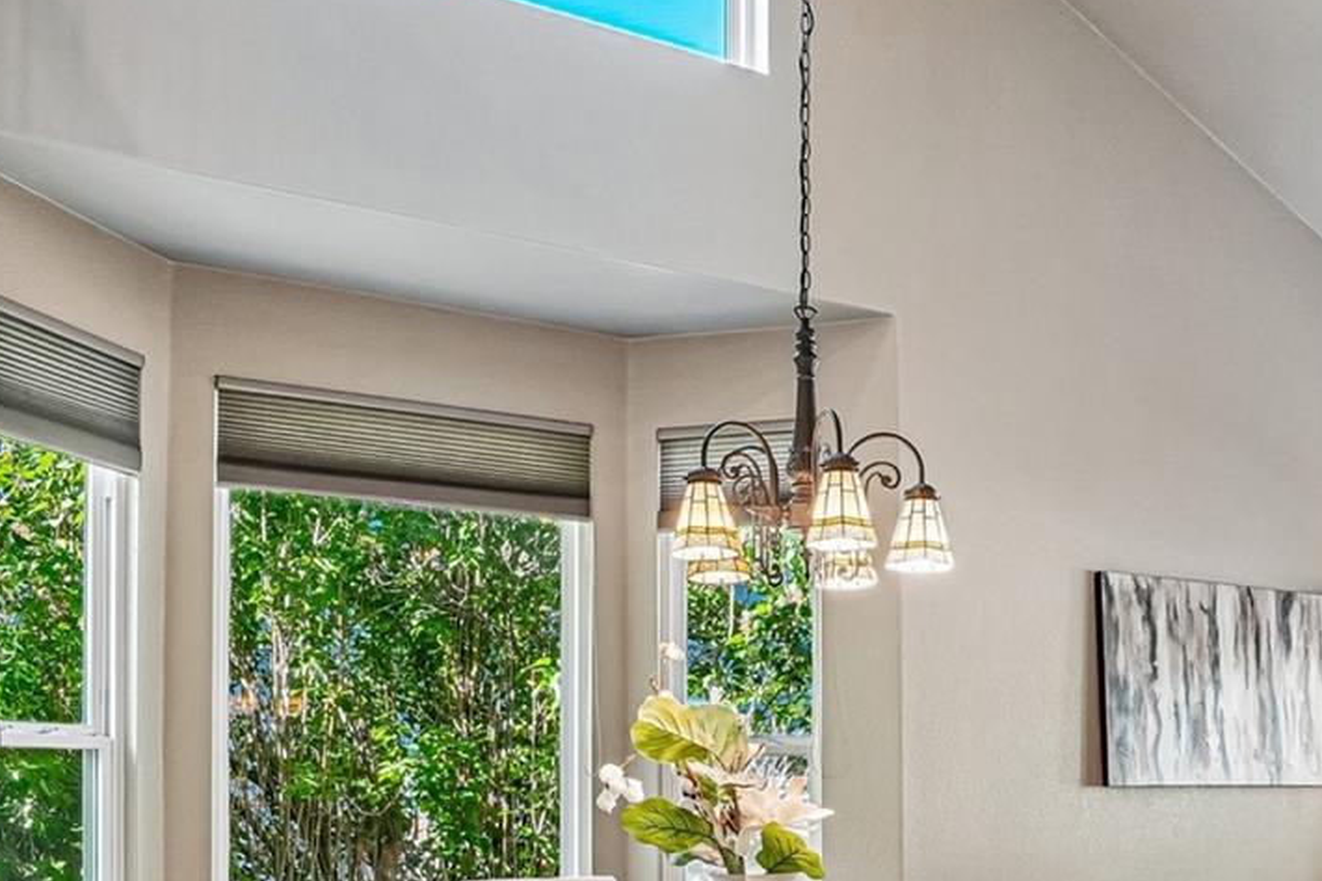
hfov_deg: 50.9
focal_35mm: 37
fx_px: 1363
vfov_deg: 33.9
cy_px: 788
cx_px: 866
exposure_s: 1/15
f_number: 8
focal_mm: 11
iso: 400
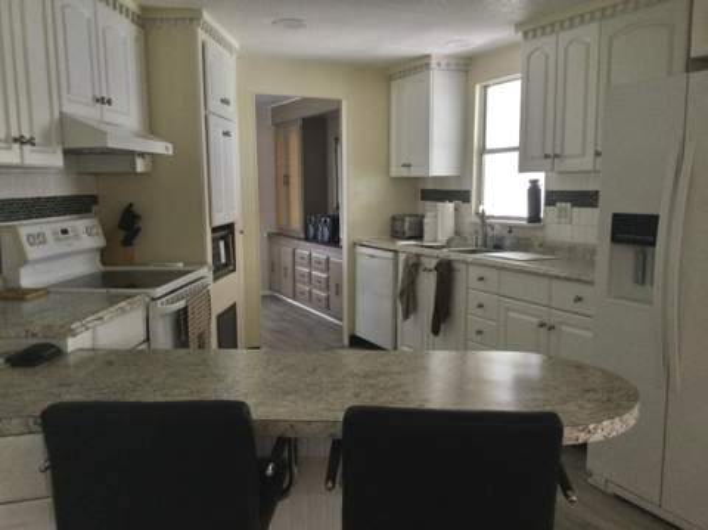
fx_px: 633
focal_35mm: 31
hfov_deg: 58.4
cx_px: 354
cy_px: 265
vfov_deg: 45.4
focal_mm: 3.3
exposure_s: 1/30
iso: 64
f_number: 2.4
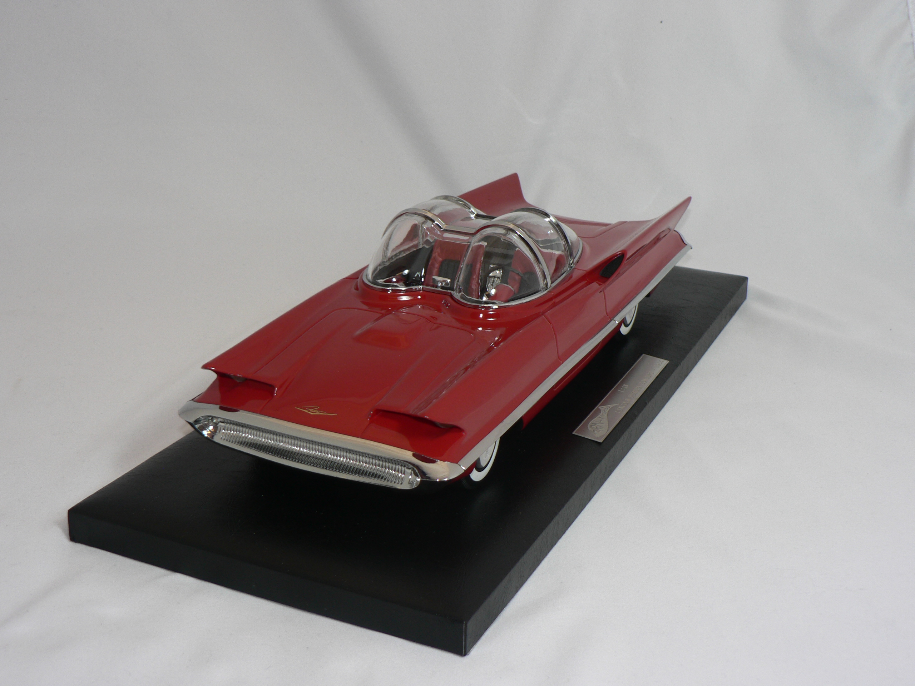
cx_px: 458
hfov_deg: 38.2
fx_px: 1322
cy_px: 343
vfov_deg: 29.1
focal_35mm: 50
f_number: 2.8
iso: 80
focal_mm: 8.3
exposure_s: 1/60
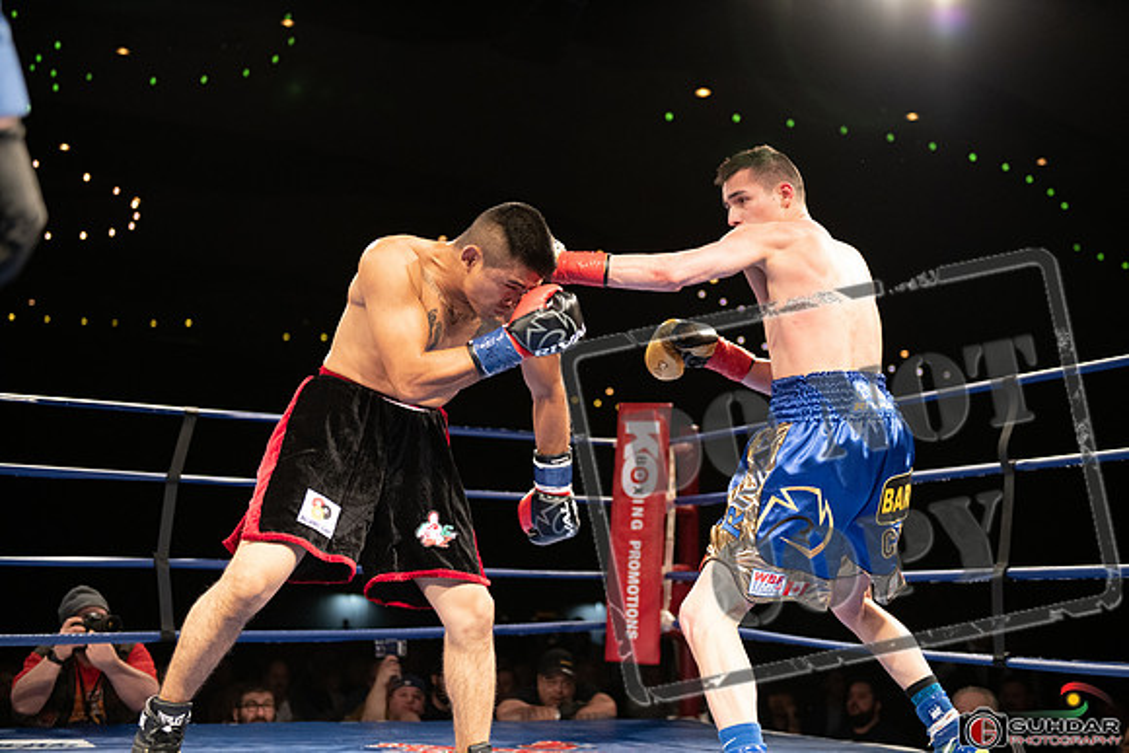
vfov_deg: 27.0
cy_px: 376
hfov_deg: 39.6
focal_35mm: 50
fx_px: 1568
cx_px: 564
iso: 2500
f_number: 2.8
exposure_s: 1/1000
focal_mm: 50
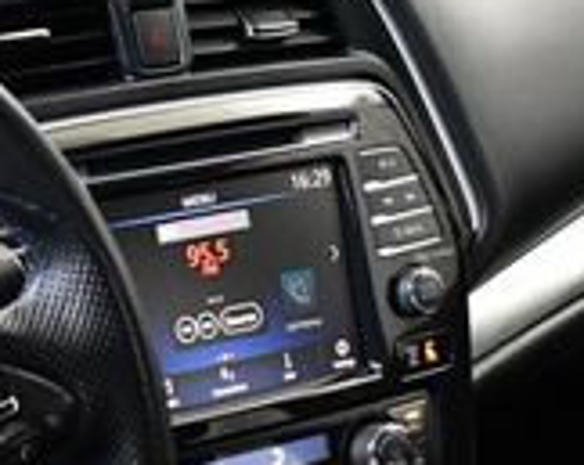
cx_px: -180
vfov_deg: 11.4
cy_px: 461
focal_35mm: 134
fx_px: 2312
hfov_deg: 13.8
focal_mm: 18
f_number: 3.5
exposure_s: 1/100
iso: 3200
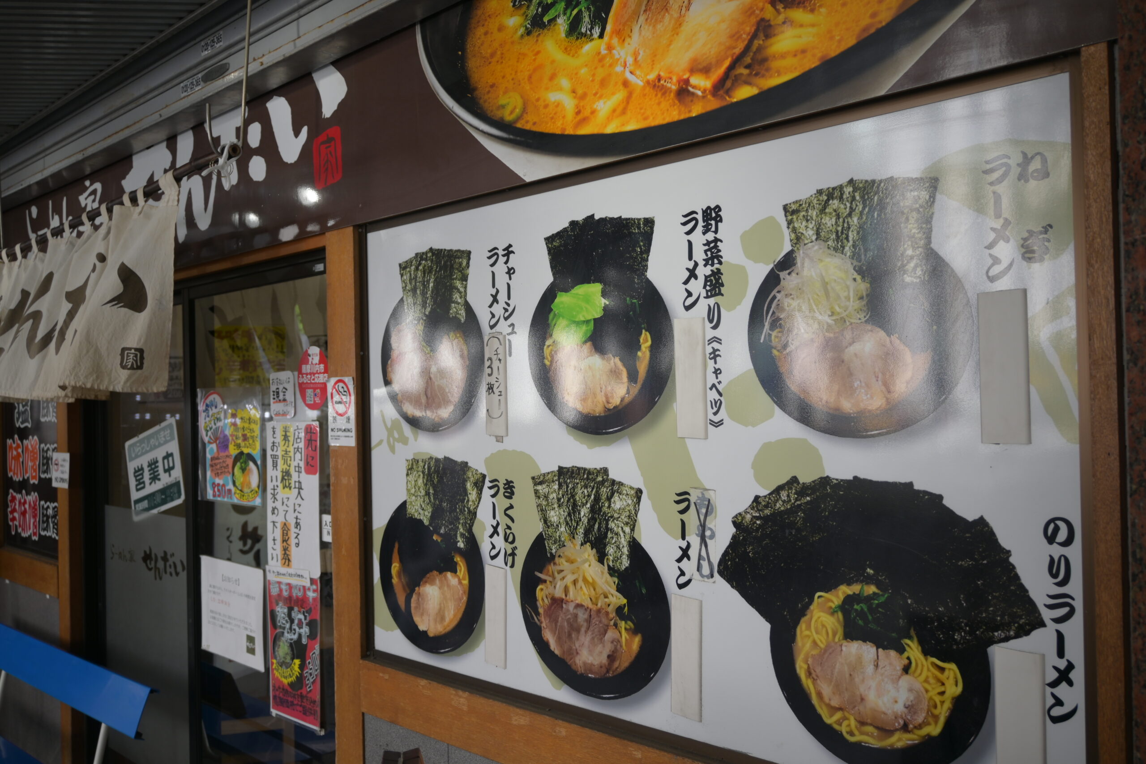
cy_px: 382
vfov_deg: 39.2
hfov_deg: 56.1
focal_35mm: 34
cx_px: 573
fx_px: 1074
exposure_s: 1/125
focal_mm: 22.5
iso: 100
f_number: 4
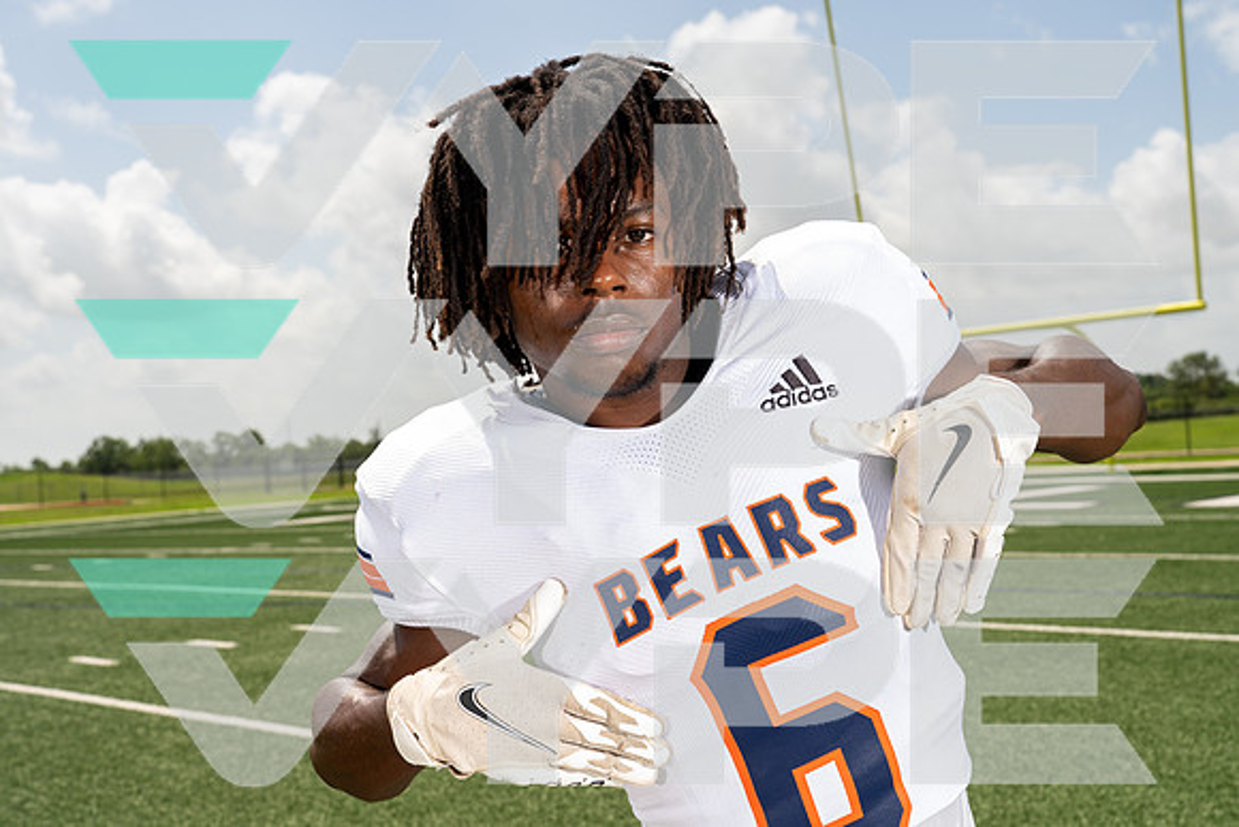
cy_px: 414
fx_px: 1618
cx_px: 620
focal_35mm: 47
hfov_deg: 41.9
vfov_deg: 28.7
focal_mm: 47
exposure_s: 1/250
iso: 100
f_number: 8
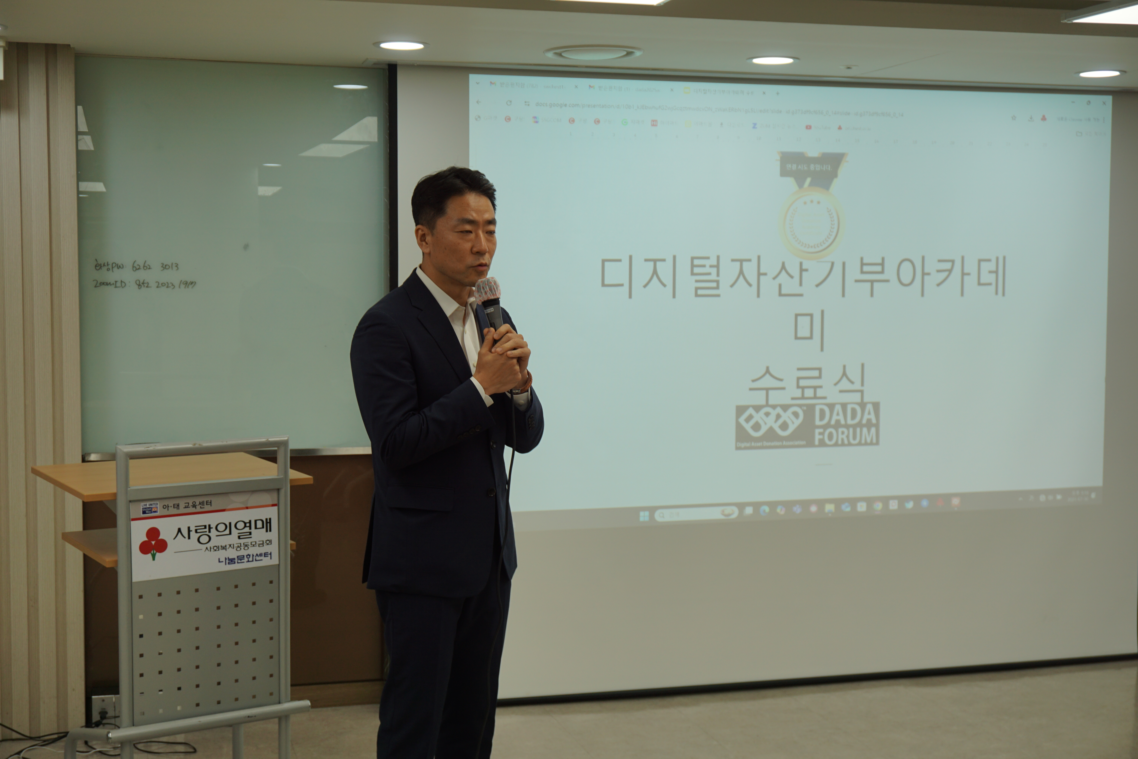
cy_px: 380
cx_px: 569
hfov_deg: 40.0
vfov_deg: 27.3
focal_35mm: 50
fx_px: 1565
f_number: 5
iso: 100
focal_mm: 33
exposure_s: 1/60
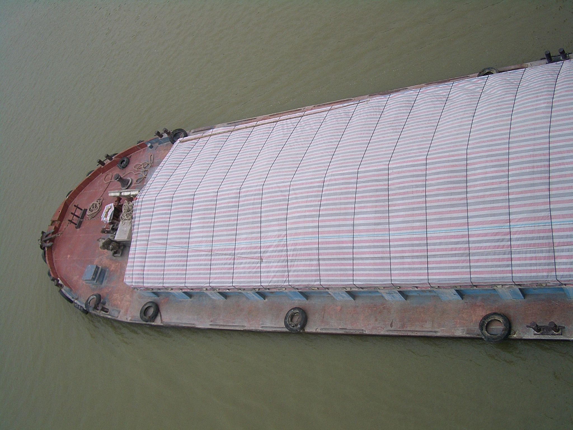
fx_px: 579
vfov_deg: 40.7
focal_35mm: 35
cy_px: 215
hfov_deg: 52.6
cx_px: 286
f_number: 4.3
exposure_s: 1/500
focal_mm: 5.8
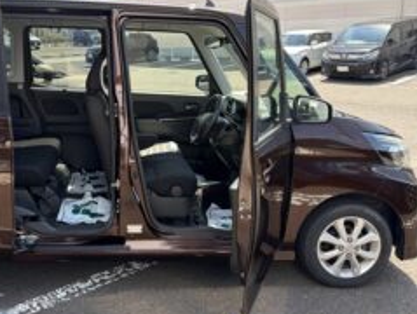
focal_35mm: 38
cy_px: 123
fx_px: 458
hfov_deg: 48.1
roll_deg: +2.8
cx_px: 138
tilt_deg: -11.6
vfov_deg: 37.6
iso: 50
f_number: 1.6
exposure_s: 1/756
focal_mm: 5.96
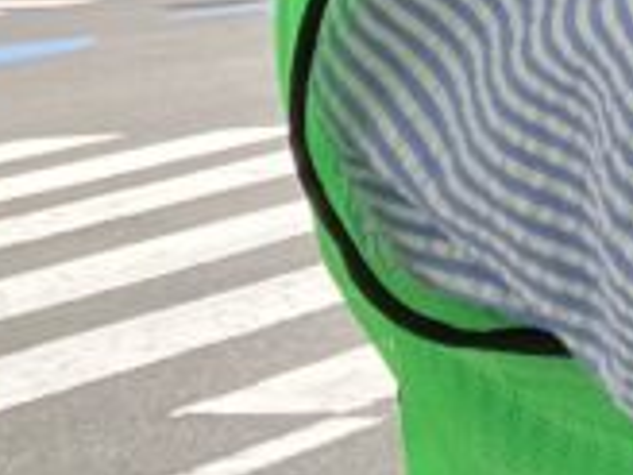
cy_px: -877
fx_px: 3200
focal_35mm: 175
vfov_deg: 7.6
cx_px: 1617
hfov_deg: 9.7
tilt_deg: +10.0
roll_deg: +3.6
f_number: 1.8
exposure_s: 1/100
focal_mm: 3.99
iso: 40
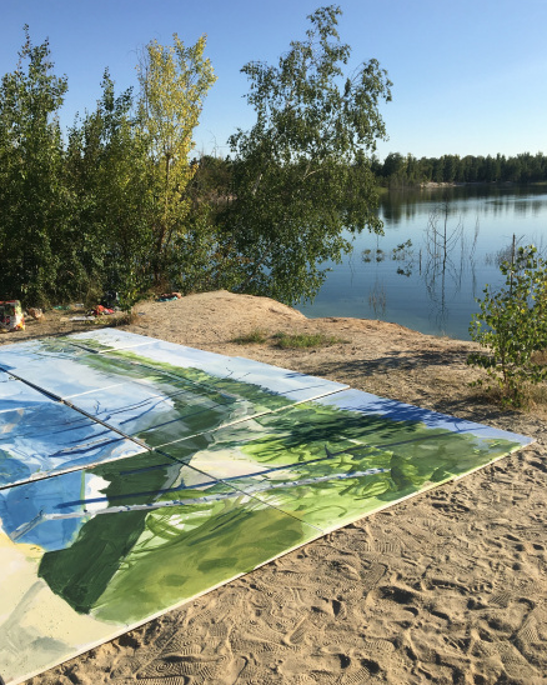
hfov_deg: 47.1
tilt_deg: -12.8
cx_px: 270
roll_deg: +1.5
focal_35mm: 31
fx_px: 628
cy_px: 338
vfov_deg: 57.2
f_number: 2.2
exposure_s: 1/1789
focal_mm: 4.15
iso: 25
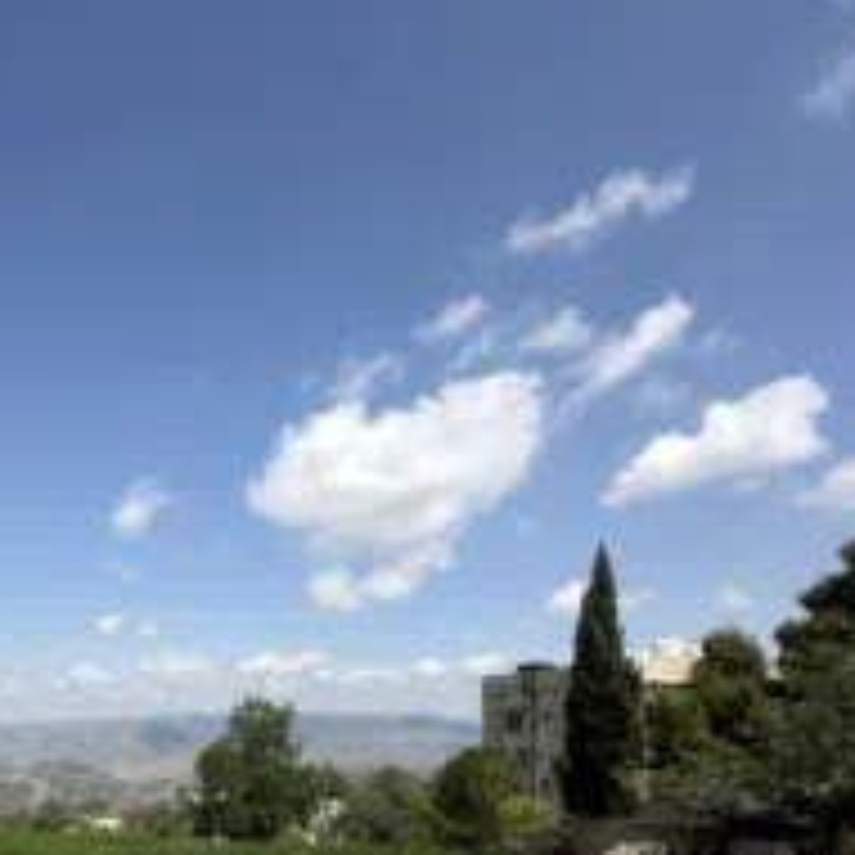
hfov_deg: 58.0
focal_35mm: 26
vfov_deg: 54.4
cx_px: 220
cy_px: 742
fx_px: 727
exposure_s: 1/2817
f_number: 2.2
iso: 50
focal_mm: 2.22
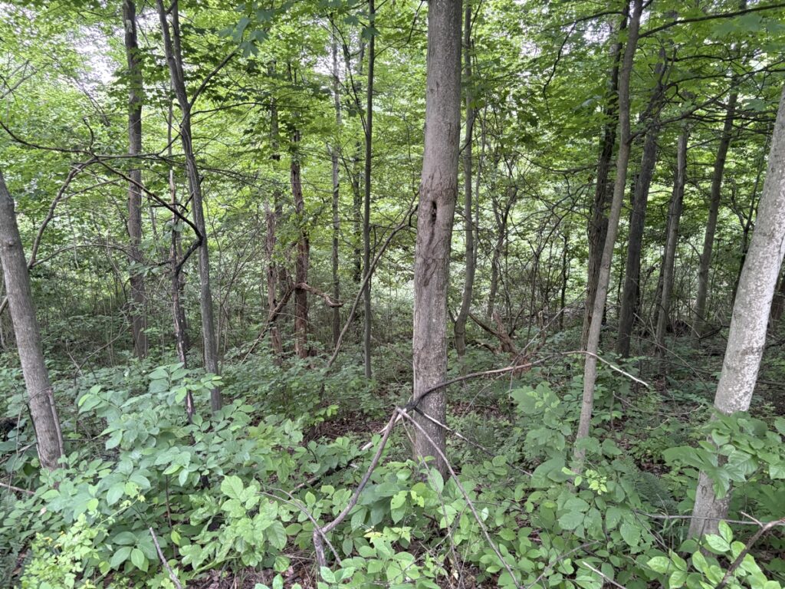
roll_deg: +0.6
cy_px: 294
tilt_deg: -15.7
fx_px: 590
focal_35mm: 26
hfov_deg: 67.3
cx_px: 392
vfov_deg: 53.1
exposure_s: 1/60
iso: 320
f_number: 1.6
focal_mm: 5.96
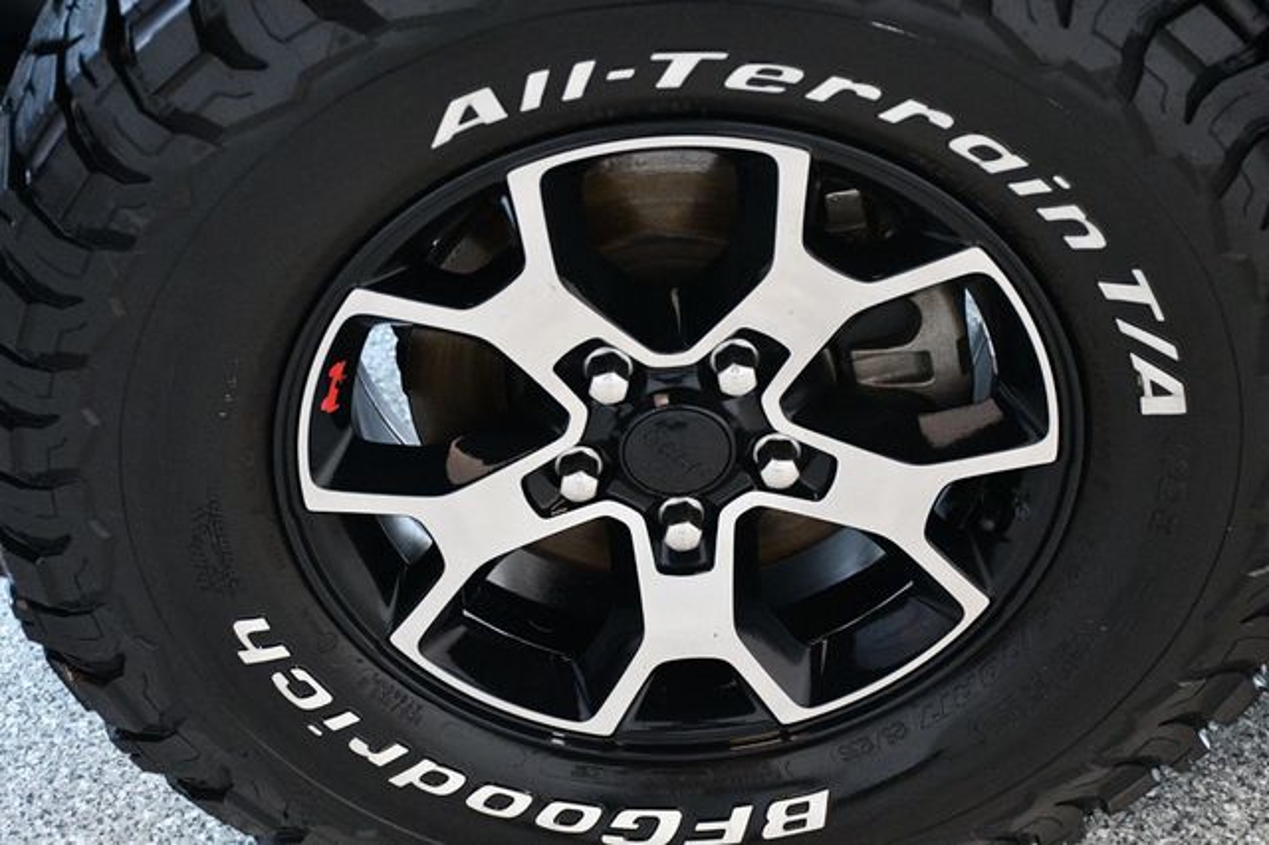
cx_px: 634
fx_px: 2220
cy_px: 422
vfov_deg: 21.5
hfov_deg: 31.9
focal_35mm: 63
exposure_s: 1/60
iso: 5000
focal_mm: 42
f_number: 4.5
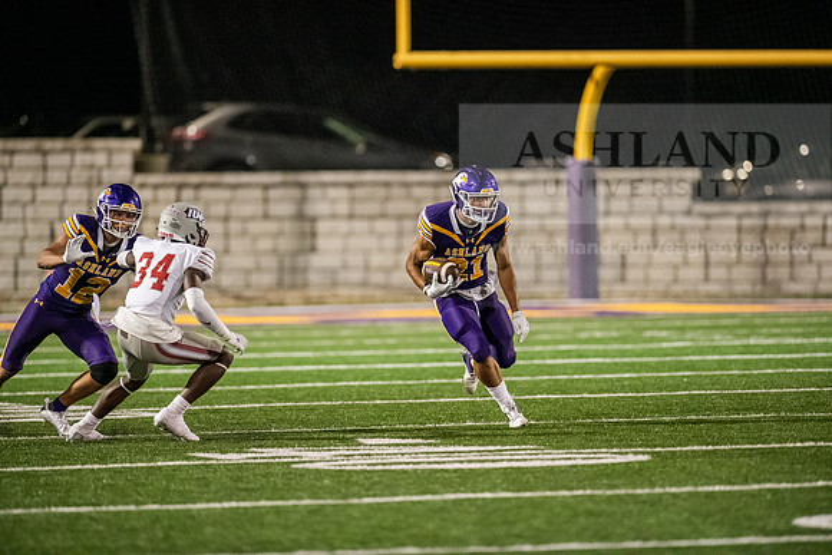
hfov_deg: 6.9
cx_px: 416
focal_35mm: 300
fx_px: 6935
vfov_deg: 4.6
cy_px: 278
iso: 6400
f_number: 2.8
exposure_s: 1/800
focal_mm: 300
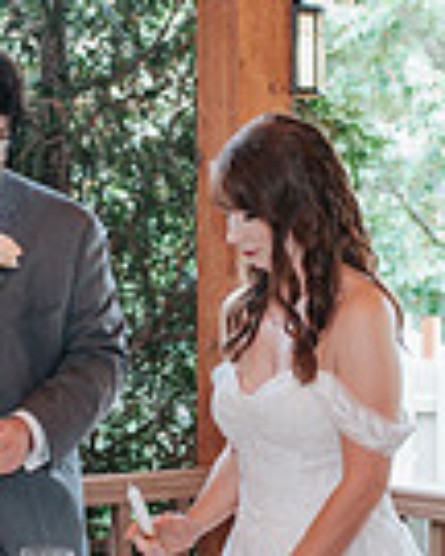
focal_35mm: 168
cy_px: 438
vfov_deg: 11.4
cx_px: 75
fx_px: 2766
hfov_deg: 9.2
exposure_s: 1/125
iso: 250
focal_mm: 35
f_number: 3.2
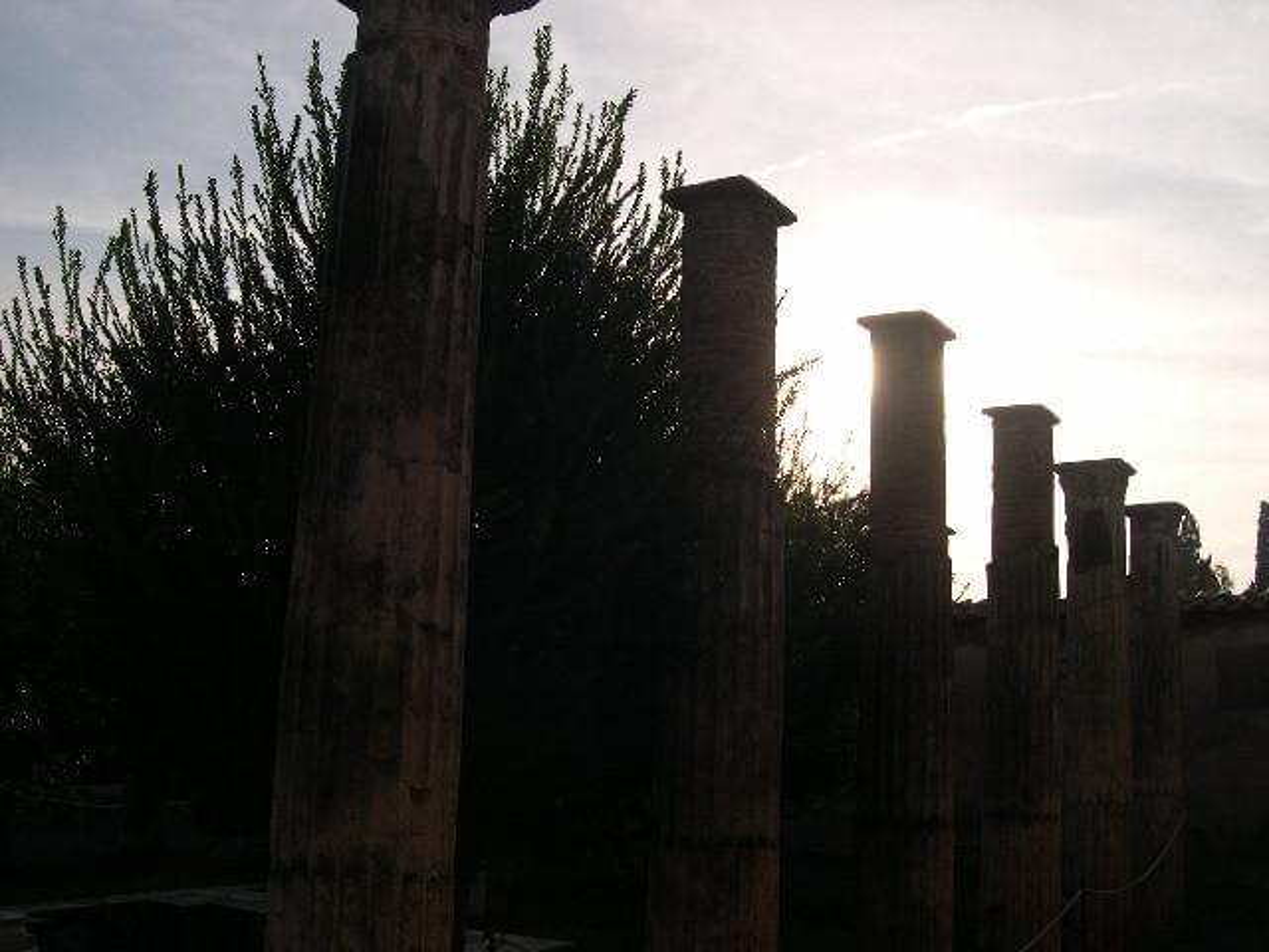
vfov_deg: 37.7
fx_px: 1393
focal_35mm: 38
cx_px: 634
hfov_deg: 49.0
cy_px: 476
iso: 100
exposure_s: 1/318
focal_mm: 8
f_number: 7.6
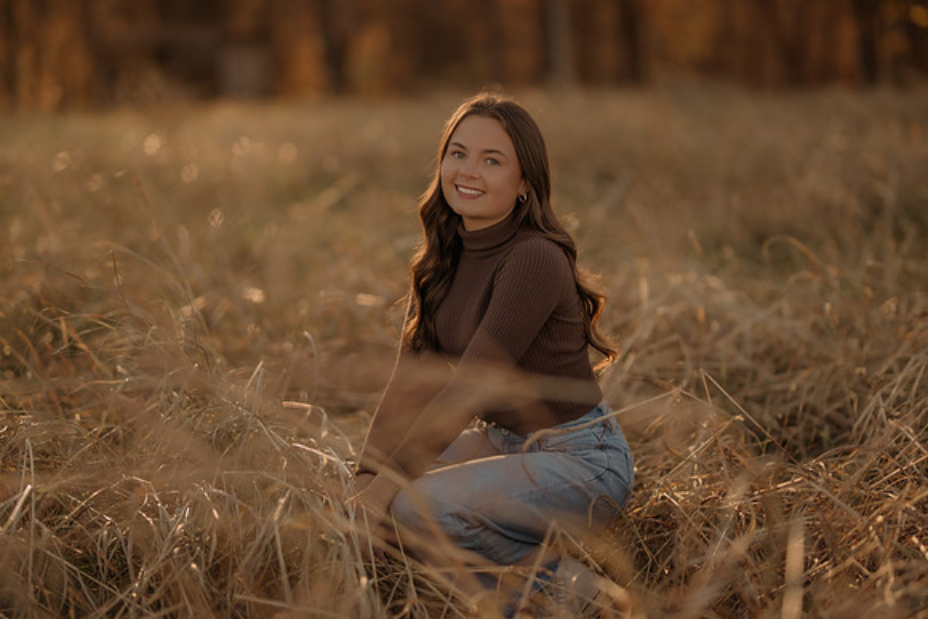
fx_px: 2192
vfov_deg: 16.1
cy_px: 310
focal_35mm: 85
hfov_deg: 23.9
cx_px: 464
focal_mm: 85
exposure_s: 1/1250
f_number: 1.4
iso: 200
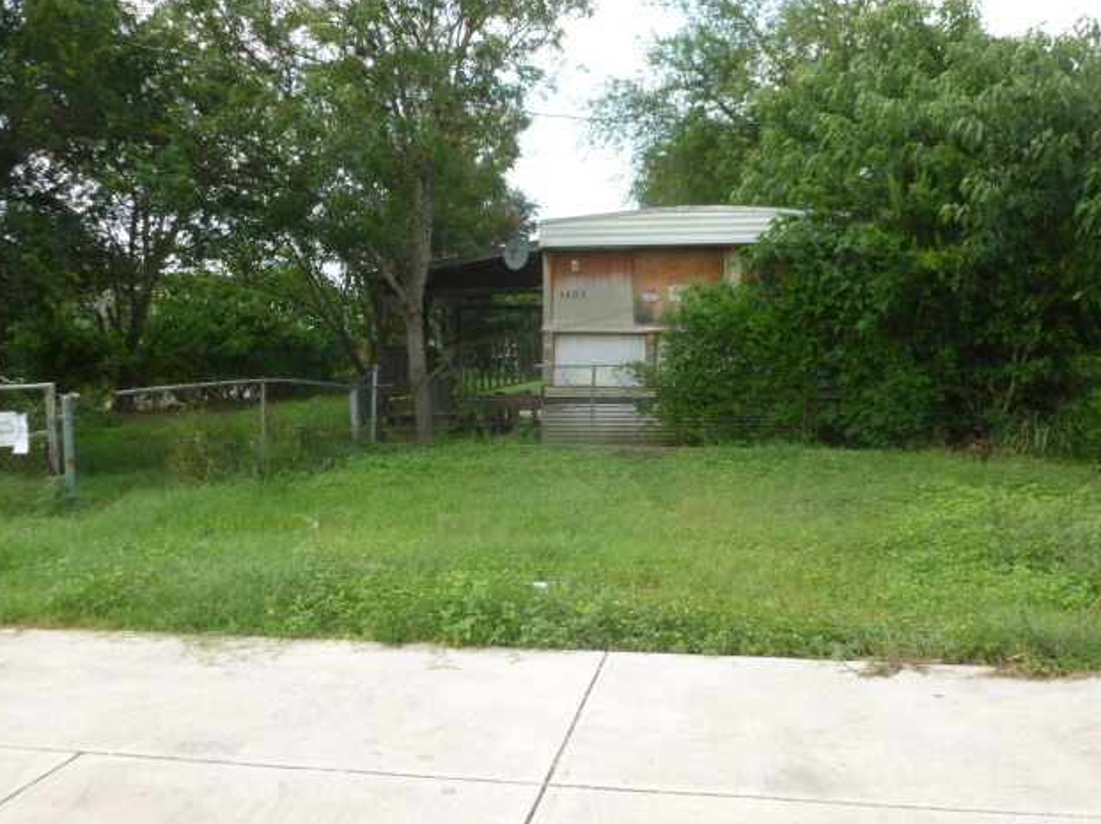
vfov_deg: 42.9
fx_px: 1049
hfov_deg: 55.4
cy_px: 415
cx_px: 548
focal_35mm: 33
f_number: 3.5
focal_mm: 5.7
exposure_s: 1/250
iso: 100
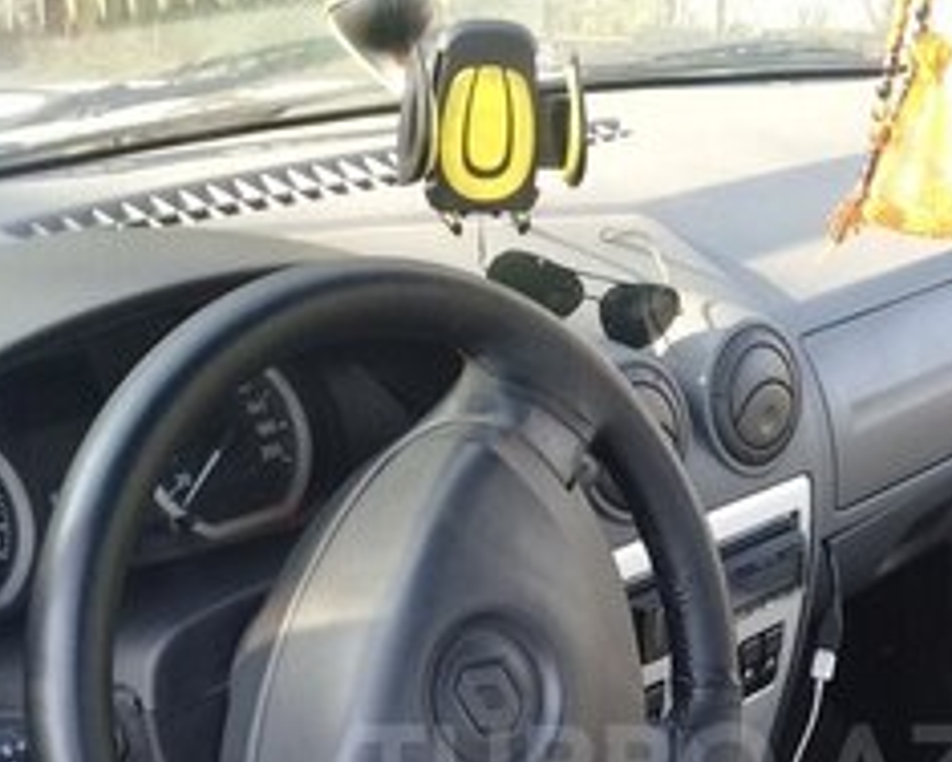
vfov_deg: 22.9
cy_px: 770
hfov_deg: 29.3
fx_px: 1803
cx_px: 668
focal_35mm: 64
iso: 64
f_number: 2.2
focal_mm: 3.3
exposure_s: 1/50
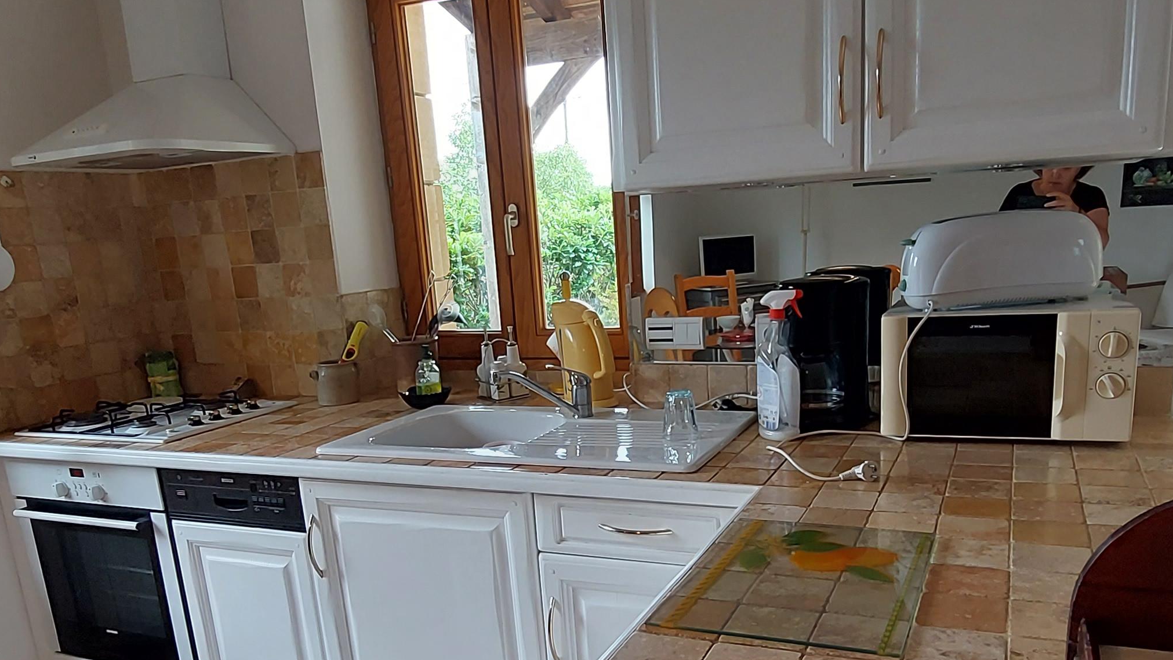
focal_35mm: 28
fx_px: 871
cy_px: 467
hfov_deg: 67.9
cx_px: 601
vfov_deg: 40.7
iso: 80
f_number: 2.2
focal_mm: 1.74
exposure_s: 1/59
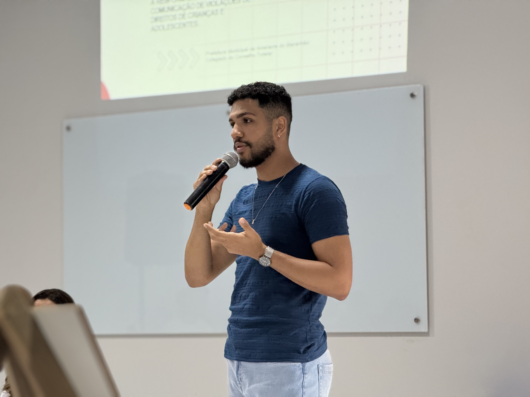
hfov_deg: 16.4
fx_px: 1837
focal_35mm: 120
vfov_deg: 12.3
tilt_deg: +3.2
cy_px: 198
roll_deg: +0.2
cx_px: 265
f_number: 2.8
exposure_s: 1/60
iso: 320
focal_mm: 15.66
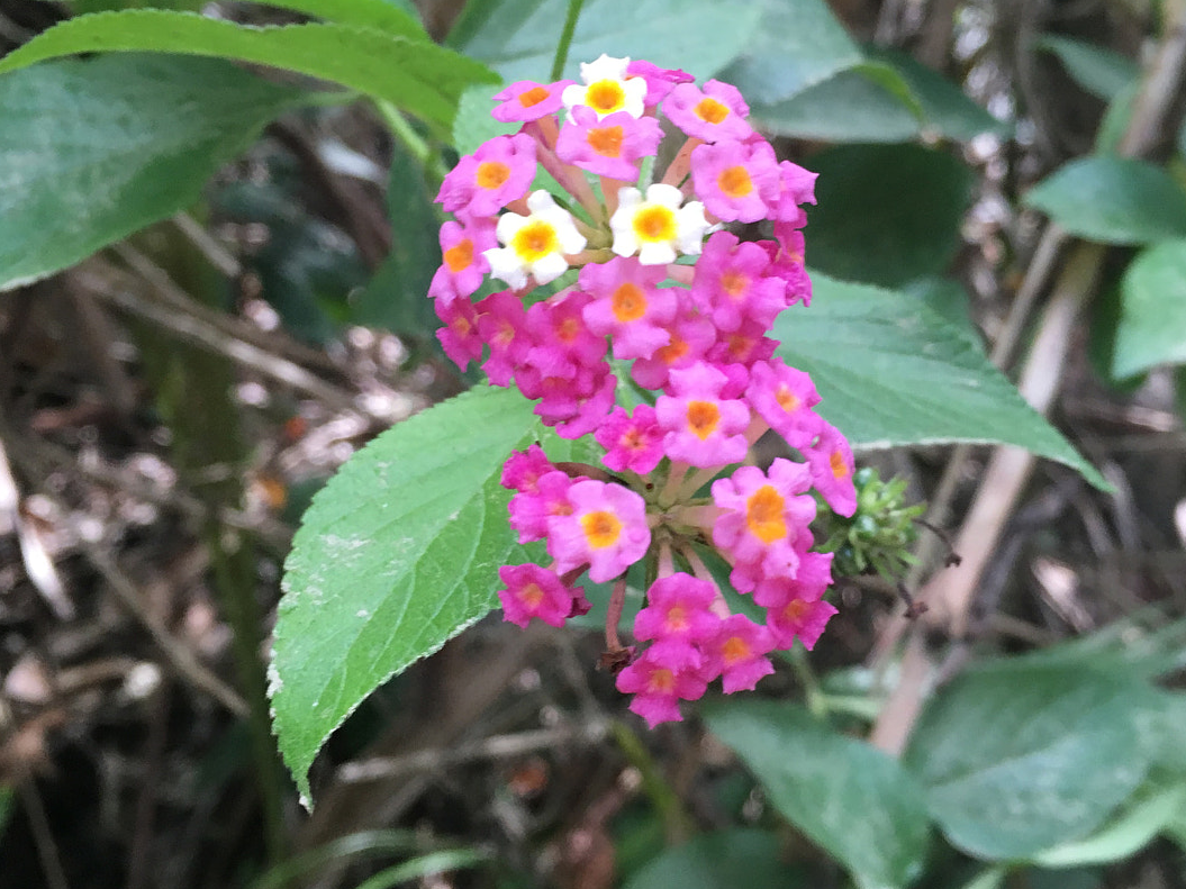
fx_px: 1507
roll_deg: +0.2
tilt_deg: -6.4
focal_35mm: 44
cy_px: 408
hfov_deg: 42.8
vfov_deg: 32.9
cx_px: 681
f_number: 2.2
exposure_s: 1/30
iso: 40
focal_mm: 4.15
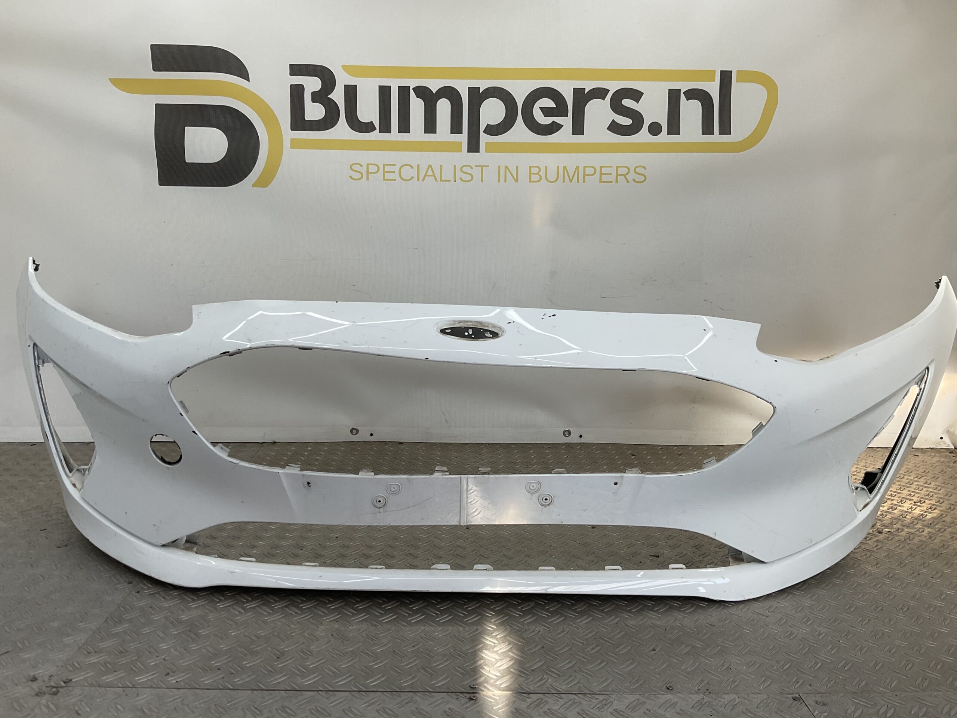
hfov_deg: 61.7
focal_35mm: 29
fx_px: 802
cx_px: 478
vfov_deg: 48.2
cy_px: 359
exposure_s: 1/274
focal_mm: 3
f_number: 1.8
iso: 16
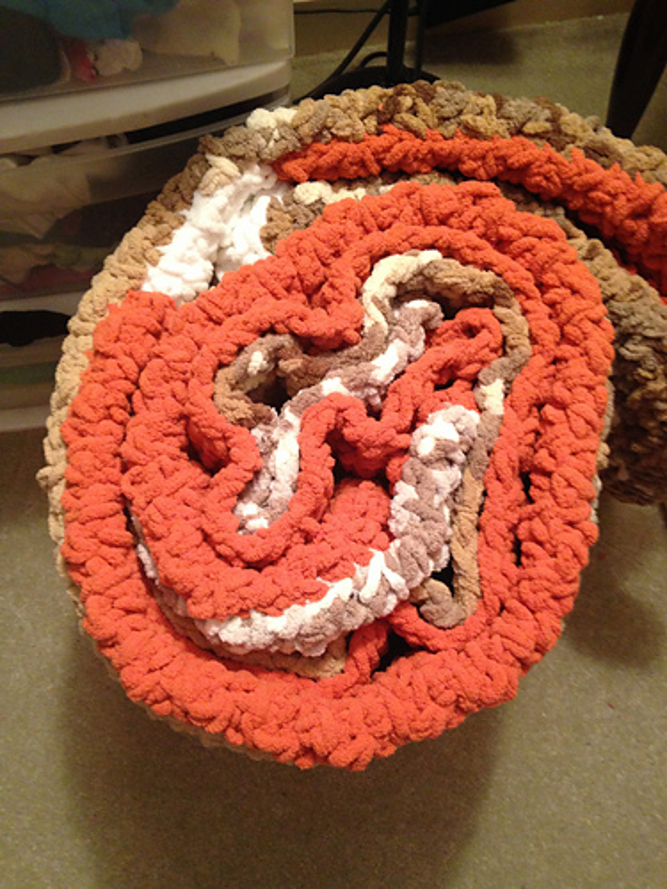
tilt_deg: -71.3
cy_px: 444
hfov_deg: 42.9
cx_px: 334
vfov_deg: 55.4
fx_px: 848
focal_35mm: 33
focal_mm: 4.12
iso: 250
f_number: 2.4
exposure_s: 1/20
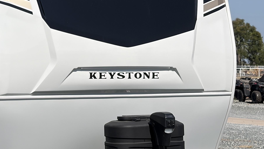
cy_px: -12
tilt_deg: +4.9
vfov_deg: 9.5
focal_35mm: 127
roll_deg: +0.1
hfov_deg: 16.5
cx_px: -15
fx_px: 889
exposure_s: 1/5814
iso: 40
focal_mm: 5.96
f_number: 1.6
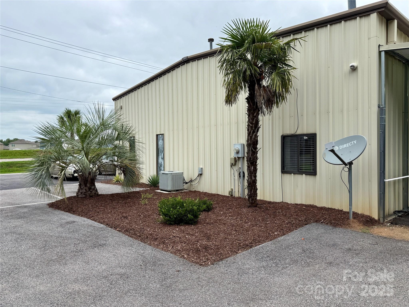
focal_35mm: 24
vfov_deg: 56.8
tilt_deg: +0.9
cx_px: 204
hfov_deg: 71.6
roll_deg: +0.2
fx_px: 284
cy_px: 154
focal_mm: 6.76
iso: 80
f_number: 1.78
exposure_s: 1/2801
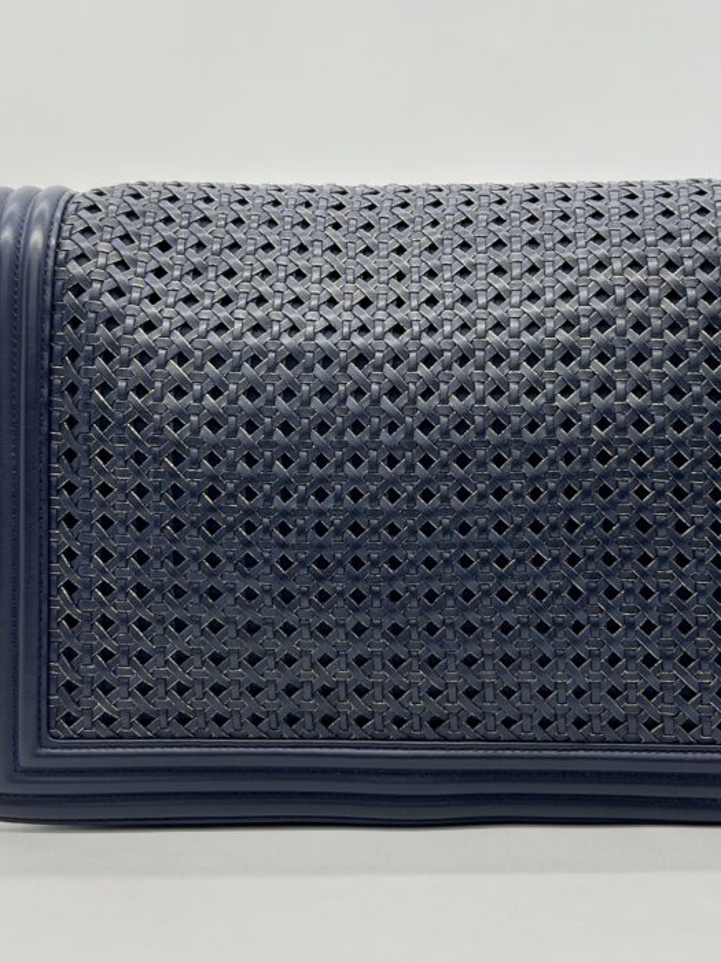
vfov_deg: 49.0
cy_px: 487
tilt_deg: -2.6
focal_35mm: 38
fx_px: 1056
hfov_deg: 37.6
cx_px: 419
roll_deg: +0.5
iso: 32
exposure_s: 1/105
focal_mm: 5.7
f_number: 1.5
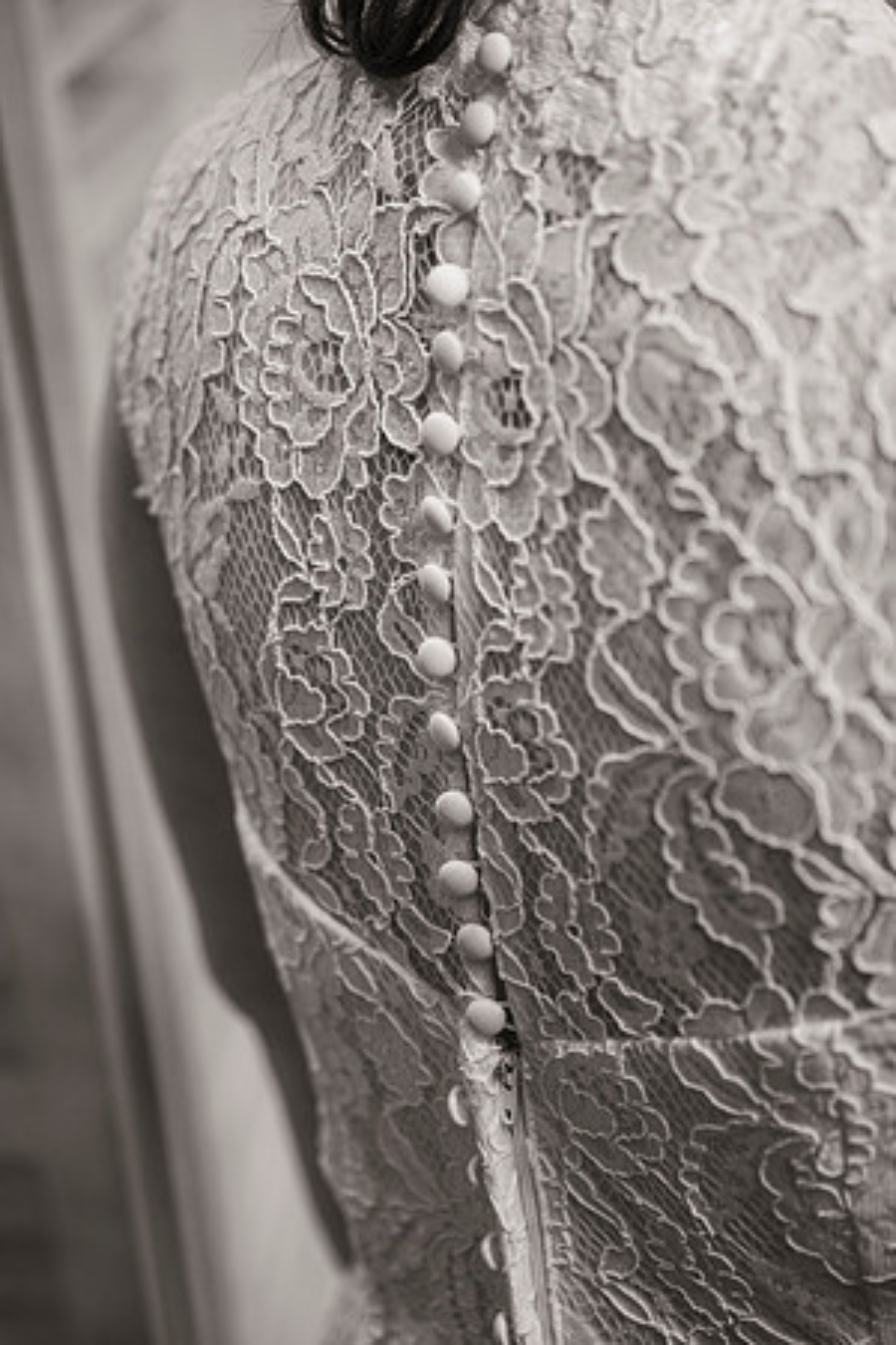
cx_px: 448
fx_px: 3360
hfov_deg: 15.2
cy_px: 672
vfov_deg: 22.6
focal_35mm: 90
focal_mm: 90
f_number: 3.2
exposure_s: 1/320
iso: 800
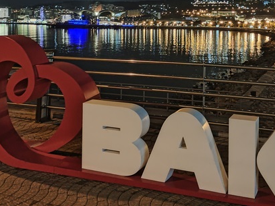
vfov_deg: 28.9
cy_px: 38
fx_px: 389
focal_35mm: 49
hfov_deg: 38.5
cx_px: 182
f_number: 1.7
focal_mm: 4.71
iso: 6528
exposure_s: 1/12
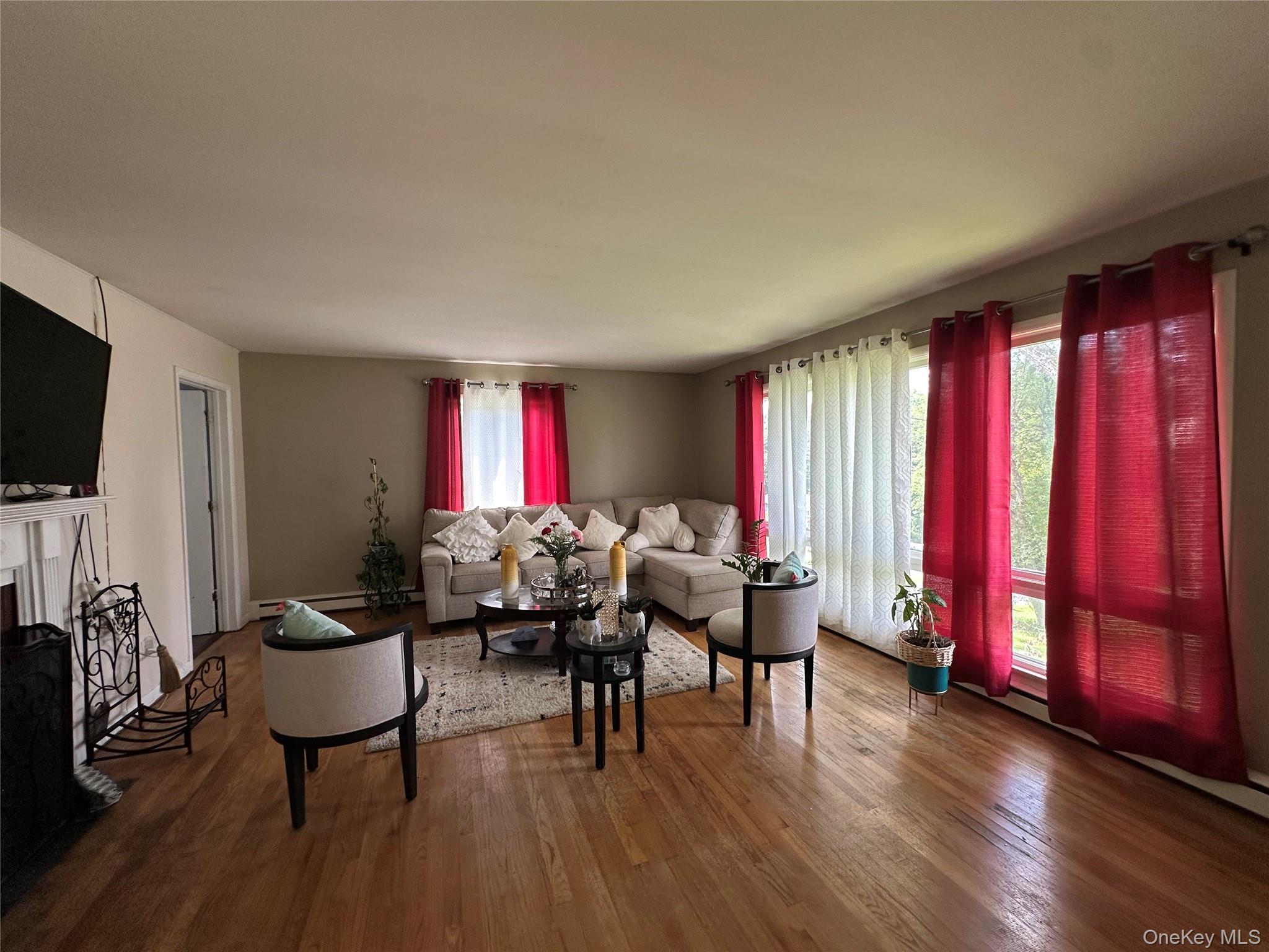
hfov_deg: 102.1
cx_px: 634
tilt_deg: -0.4
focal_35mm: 14
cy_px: 476
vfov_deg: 85.7
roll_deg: -0.8
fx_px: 513
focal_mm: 2.22
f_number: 2.2
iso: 100
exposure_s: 1/99
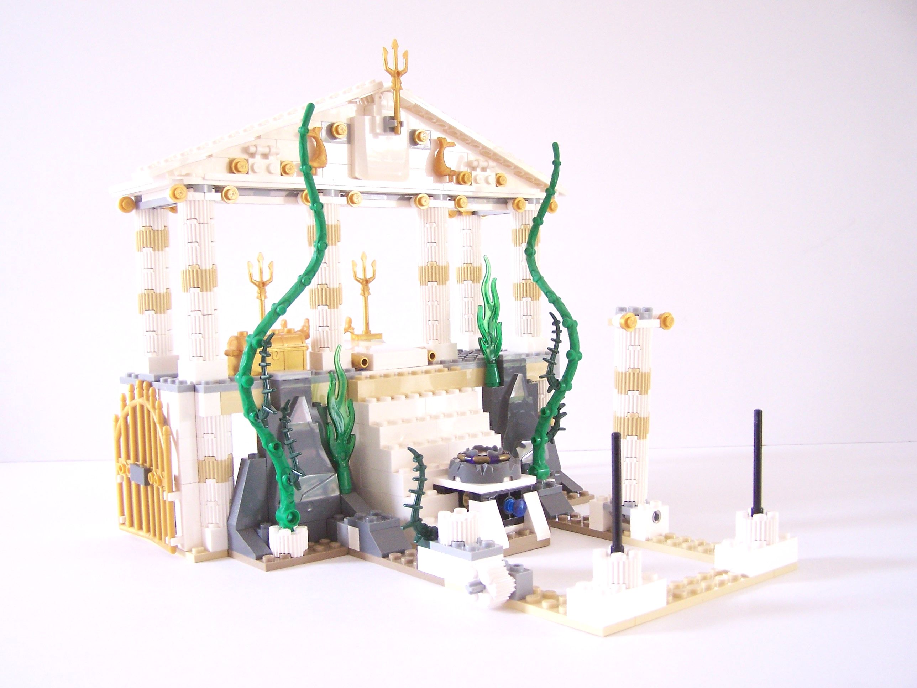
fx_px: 1007
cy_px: 344
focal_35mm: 38
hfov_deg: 49.0
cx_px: 458
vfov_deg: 37.7
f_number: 3.2
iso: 200
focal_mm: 6.3
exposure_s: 1/10
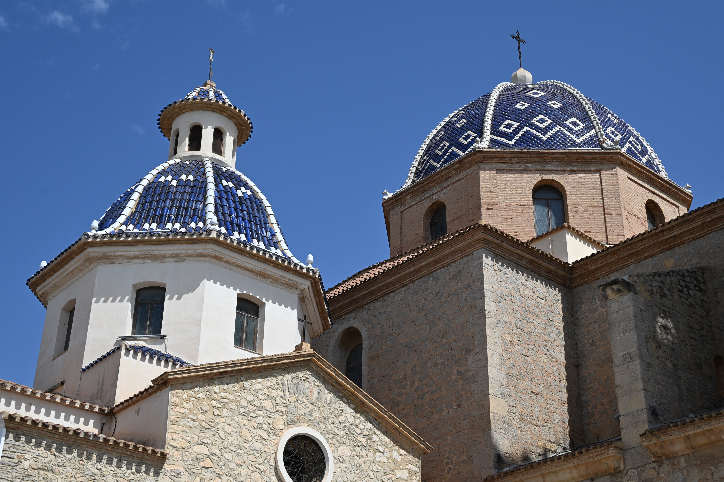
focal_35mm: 51
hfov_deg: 38.9
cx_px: 362
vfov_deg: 26.5
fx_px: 1026
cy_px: 241
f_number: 8
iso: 110
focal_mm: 34
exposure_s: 1/500
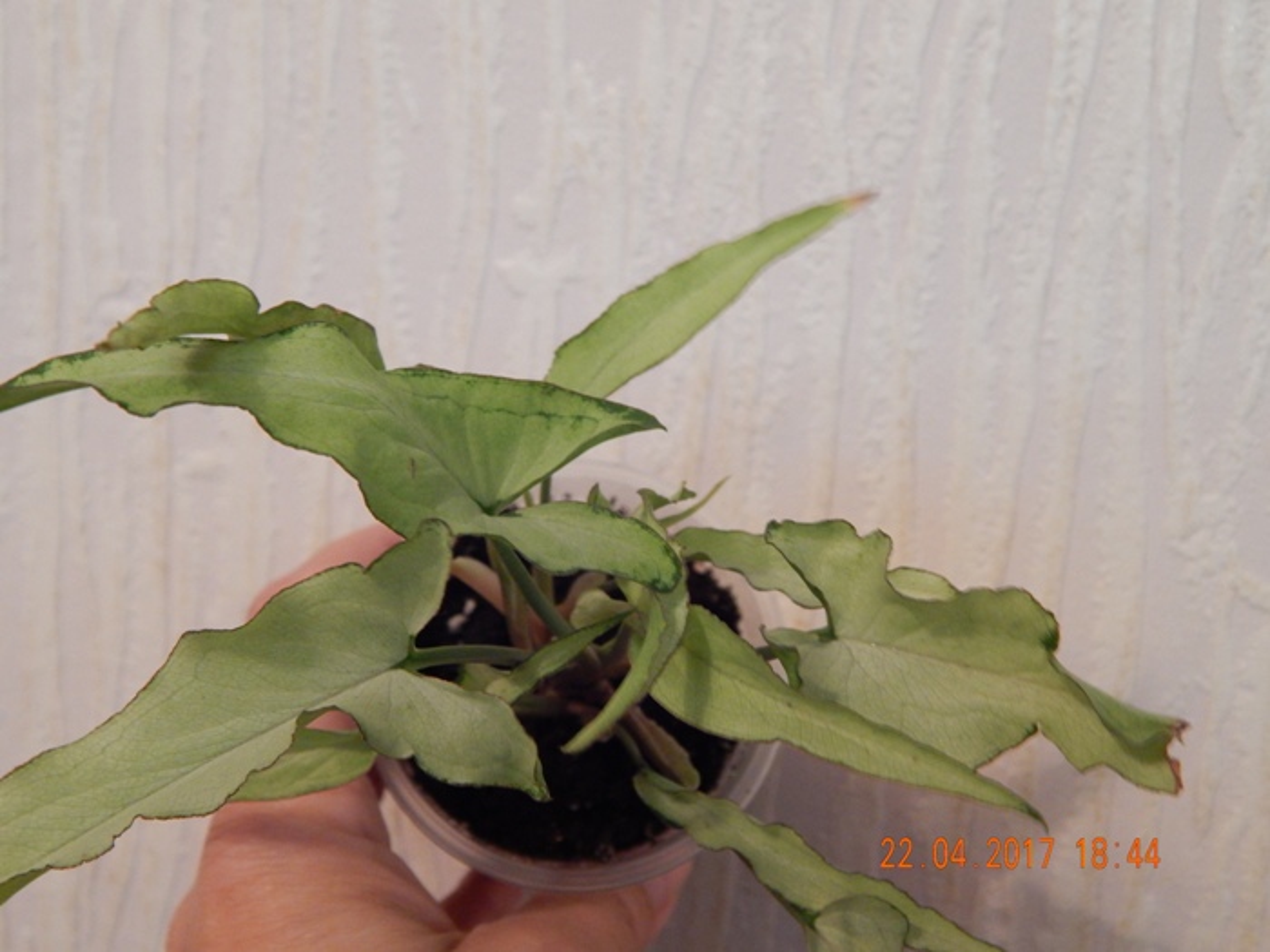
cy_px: 476
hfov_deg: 49.0
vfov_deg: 37.7
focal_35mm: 38
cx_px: 635
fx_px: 1394
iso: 400
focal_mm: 6.8
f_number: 3.4
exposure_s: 1/25
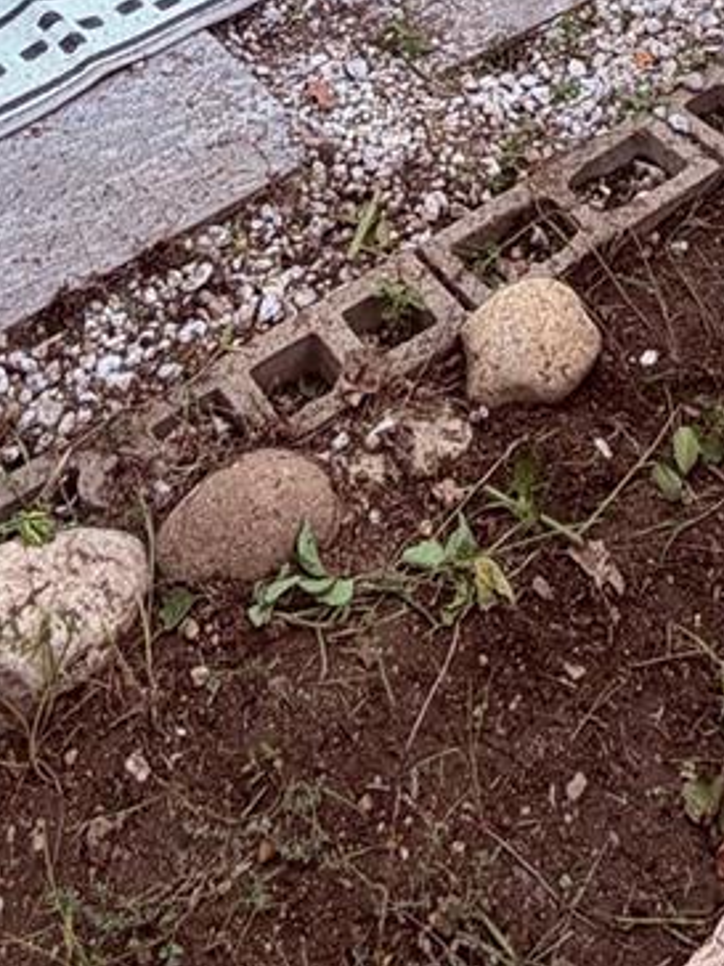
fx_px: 1645
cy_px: -626
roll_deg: -0.3
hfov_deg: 24.6
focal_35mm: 59
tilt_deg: -10.6
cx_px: 530
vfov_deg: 23.2
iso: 20
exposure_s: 1/914
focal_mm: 2.22
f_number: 2.2
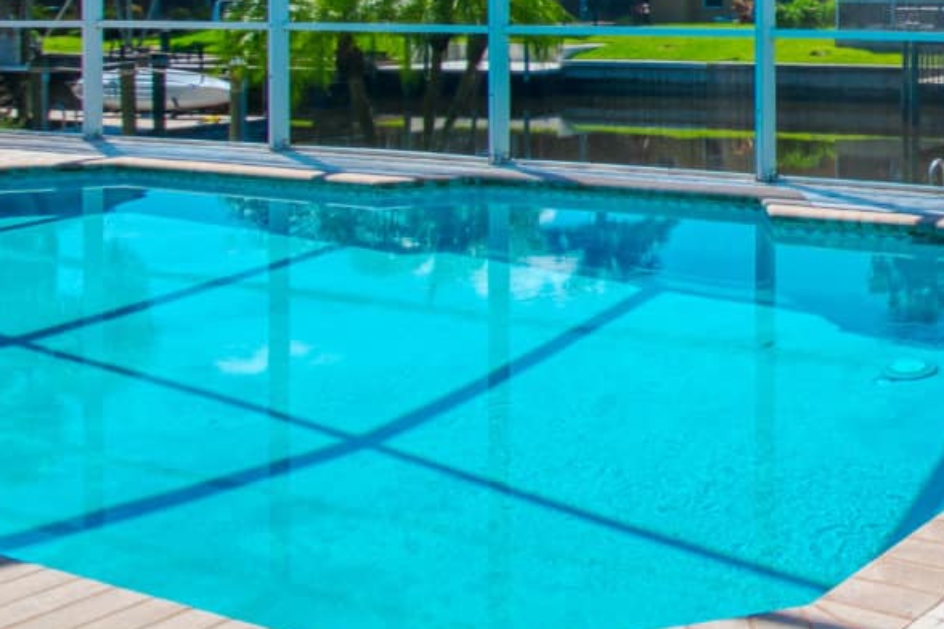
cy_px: 32
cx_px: 1117
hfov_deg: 33.3
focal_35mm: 49
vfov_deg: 26.4
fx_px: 1285
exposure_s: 1/640
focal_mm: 10
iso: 200
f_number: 8
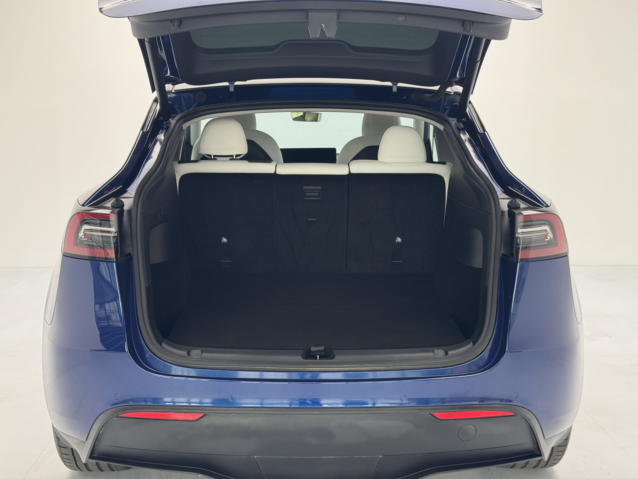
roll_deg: +0.1
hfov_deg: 39.7
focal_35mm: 48
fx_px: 885
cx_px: 319
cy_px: 240
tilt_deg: -7.9
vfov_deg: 30.3
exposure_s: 1/100
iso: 64
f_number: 1.78
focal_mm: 6.76
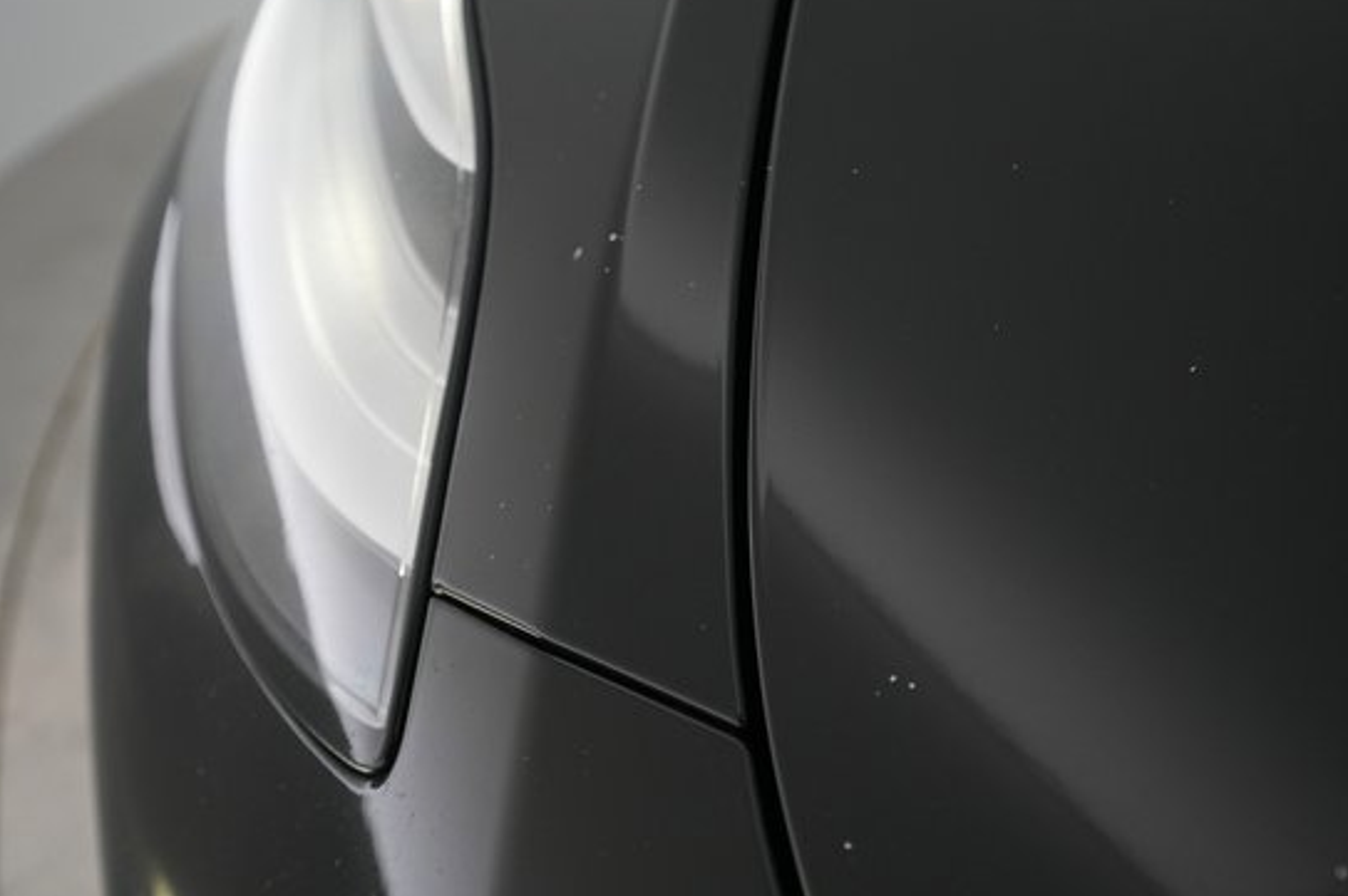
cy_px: 372
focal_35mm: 33
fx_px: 1235
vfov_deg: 39.8
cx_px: 752
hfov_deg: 57.1
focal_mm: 28
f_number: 5
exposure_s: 1/100
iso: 2000
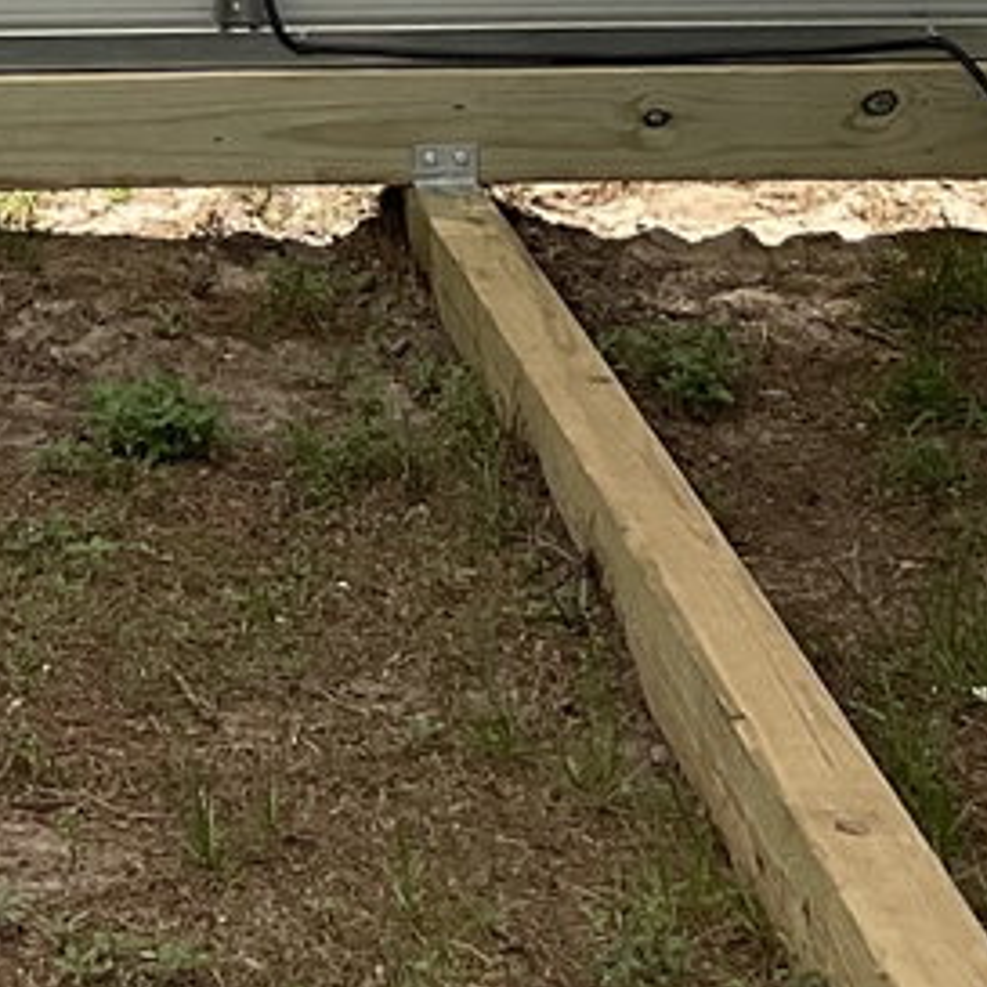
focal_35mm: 150
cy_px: -506
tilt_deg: -5.7
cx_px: -137
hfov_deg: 11.5
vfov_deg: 11.2
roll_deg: -0.1
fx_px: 4839
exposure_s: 1/1848
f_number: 1.8
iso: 16
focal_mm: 3
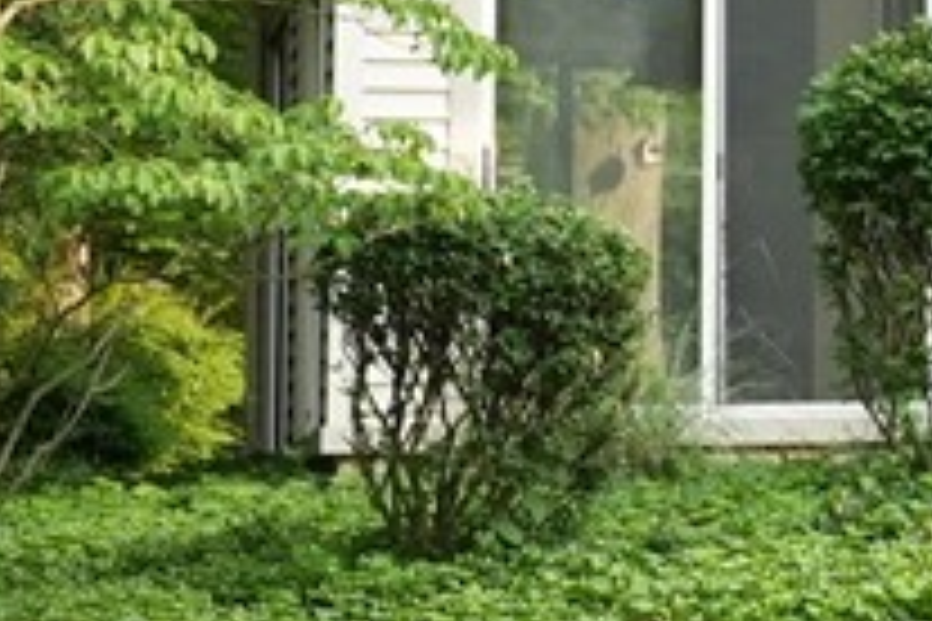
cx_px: 2190
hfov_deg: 10.4
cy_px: 14
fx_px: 4478
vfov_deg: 7.9
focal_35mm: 173
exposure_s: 1/640
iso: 640
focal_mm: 33
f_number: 4
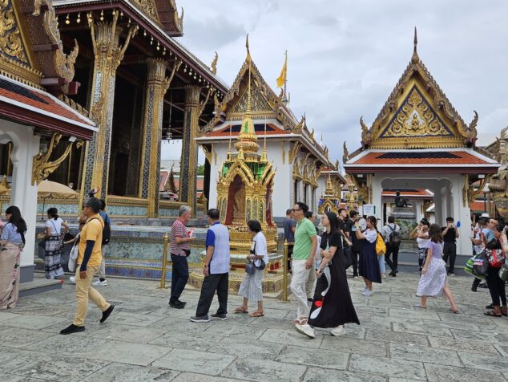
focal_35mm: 29
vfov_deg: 48.1
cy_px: 162
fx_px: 426
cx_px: 256
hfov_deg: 61.6
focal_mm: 5.4
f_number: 1.8
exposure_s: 1/2483
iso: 25
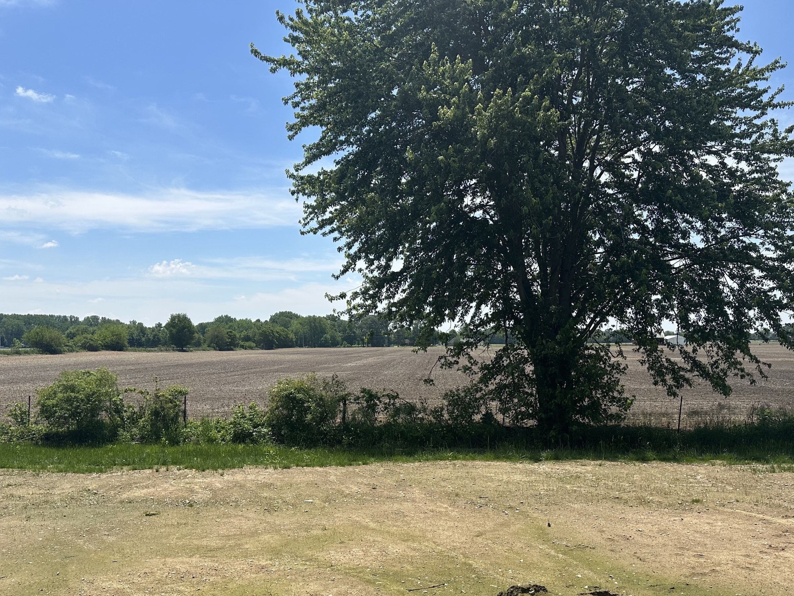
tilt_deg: -1.0
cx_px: 394
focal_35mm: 31
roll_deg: +0.6
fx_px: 711
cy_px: 360
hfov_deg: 58.3
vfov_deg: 45.2
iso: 80
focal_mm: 6.86
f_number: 1.78
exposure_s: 1/6211
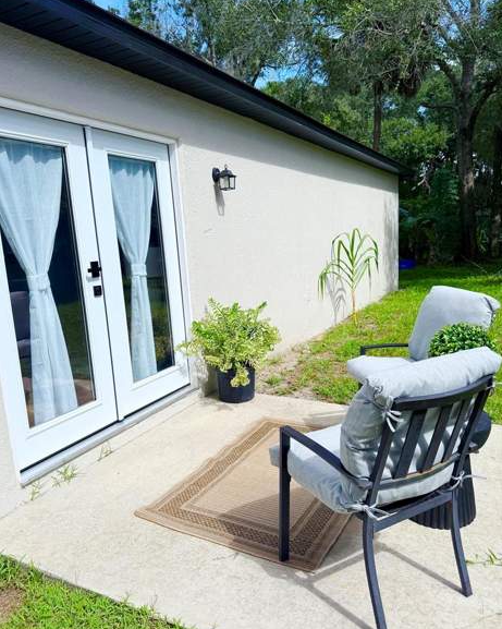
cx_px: 243
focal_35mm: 26
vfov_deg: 66.0
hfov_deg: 54.9
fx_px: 483
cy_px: 326
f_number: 1.78
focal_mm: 6.76
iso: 80
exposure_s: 1/5714
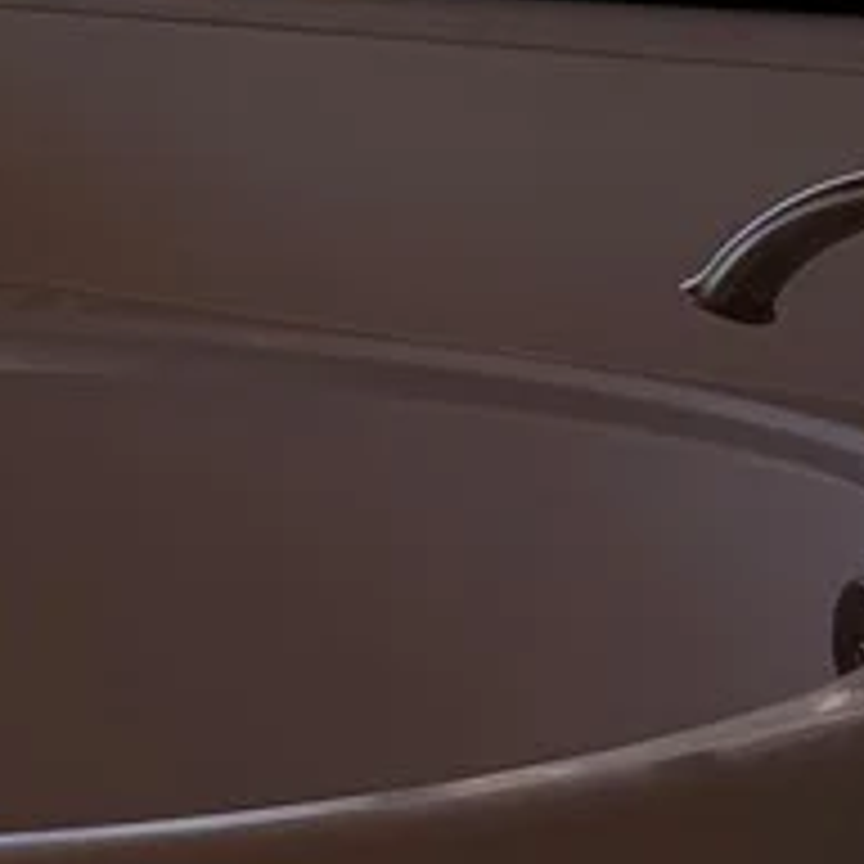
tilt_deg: -3.4
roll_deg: +1.3
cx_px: -328
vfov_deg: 14.8
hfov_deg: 14.6
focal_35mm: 113
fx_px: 3191
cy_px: -212
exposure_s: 1/1410
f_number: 1.78
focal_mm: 6.76
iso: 80
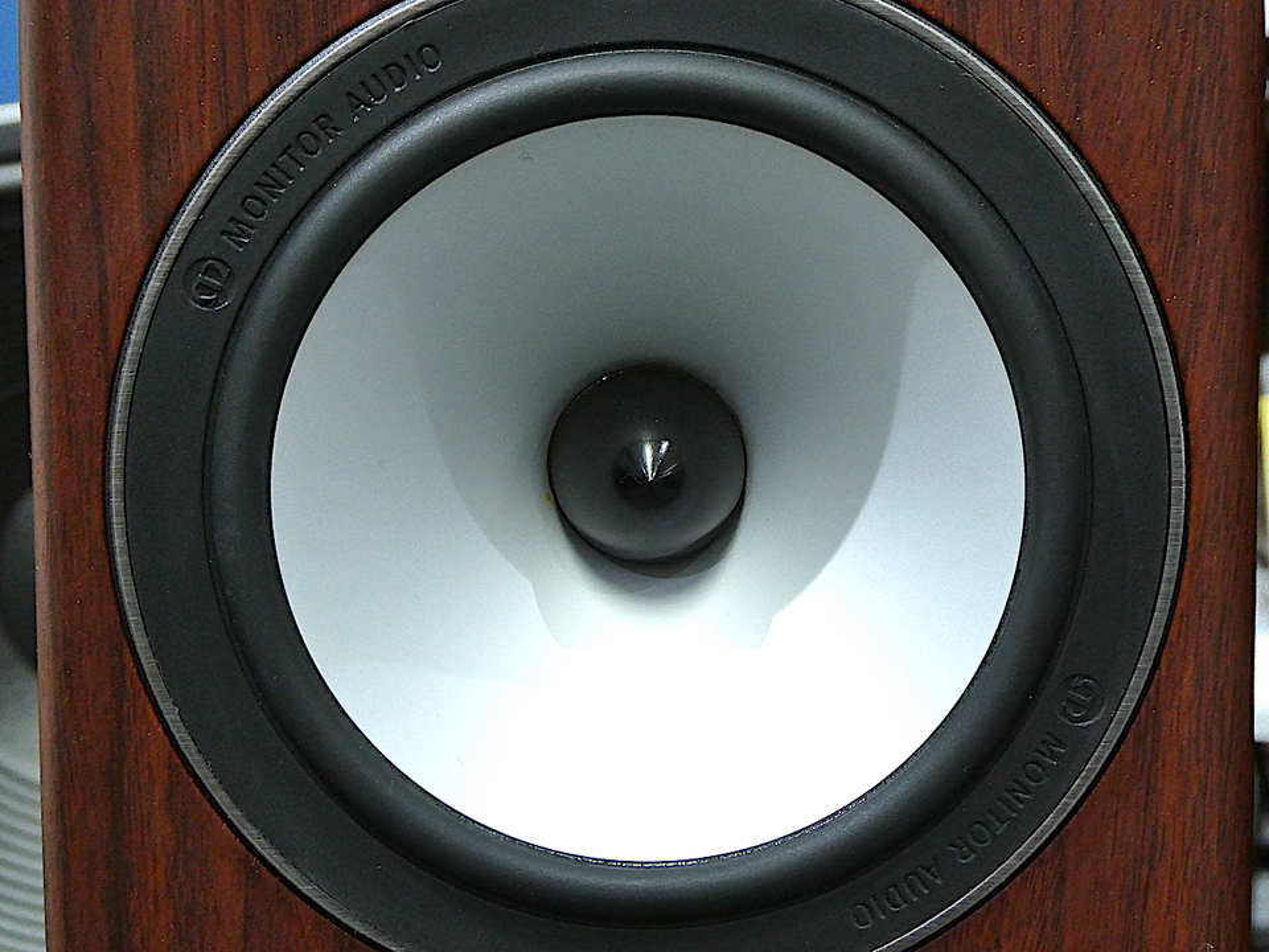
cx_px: 634
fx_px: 3299
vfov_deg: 16.4
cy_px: 476
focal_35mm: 90
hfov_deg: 21.8
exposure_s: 1/10
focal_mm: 16.1
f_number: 5.6
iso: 400
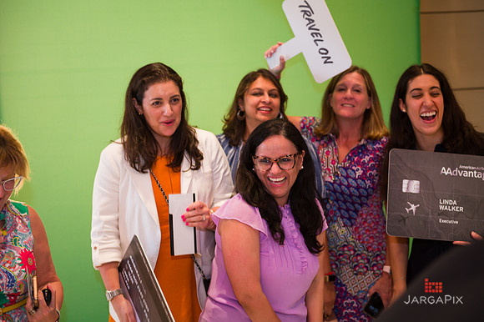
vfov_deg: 24.2
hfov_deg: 35.7
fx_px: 752
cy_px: 161
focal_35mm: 56
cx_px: 242
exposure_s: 1/200
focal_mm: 56
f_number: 3.2
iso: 800
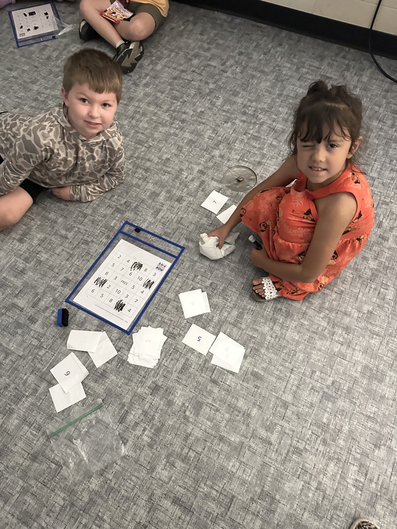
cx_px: 198
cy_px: 264
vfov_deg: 71.6
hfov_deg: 56.8
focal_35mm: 24
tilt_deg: -64.4
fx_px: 367
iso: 1000
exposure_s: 1/30
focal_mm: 6.86
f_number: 1.78
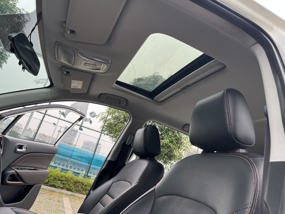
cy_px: 107
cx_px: 142
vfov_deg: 53.1
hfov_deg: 67.3
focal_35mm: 26
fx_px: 214
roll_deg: -16.1
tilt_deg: +18.2
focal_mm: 5.1
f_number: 1.6
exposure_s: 1/181
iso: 40
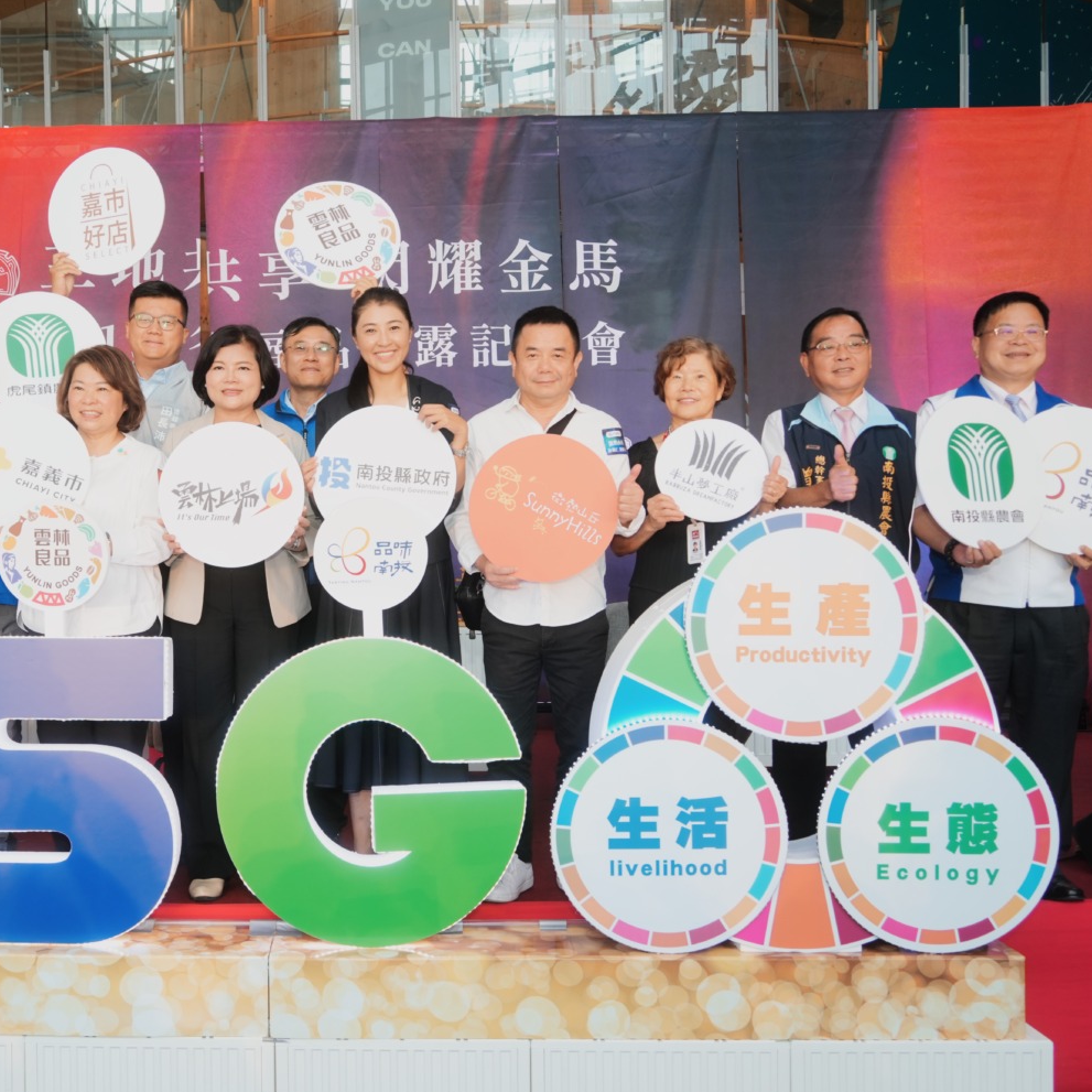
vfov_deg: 46.0
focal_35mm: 36
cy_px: 549
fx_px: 1285
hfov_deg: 44.9
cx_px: 311
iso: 800
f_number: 4
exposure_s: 1/200
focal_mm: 28
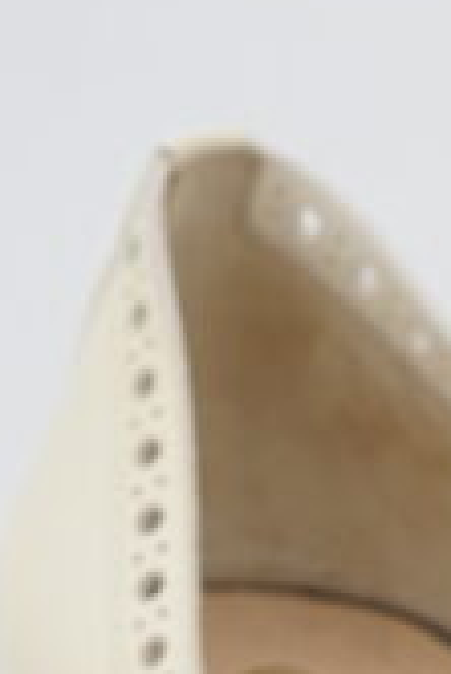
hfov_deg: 4.3
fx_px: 5794
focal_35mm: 309
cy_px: 1015
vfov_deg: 6.6
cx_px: 1176
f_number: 6.3
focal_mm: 50
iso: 640
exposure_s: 1/15
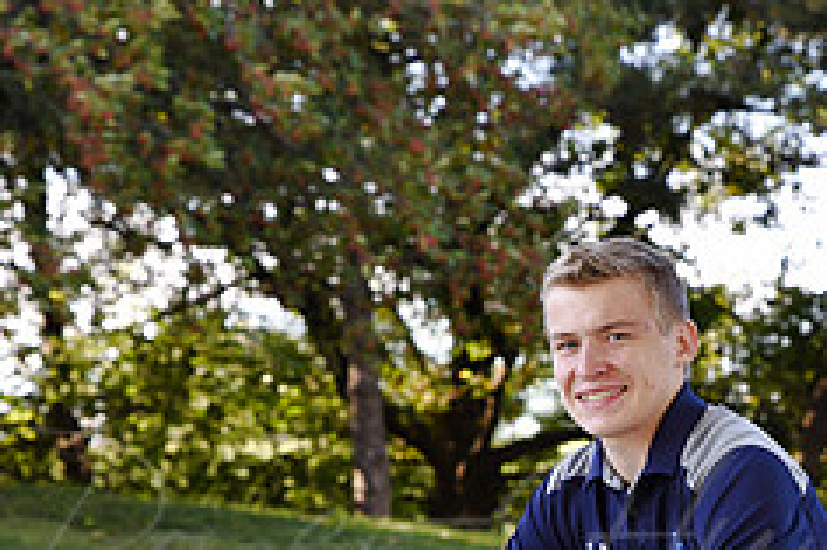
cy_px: 587
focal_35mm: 172
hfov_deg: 11.9
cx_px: 666
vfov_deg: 7.9
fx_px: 3948
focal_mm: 70
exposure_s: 1/100
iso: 200
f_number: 5
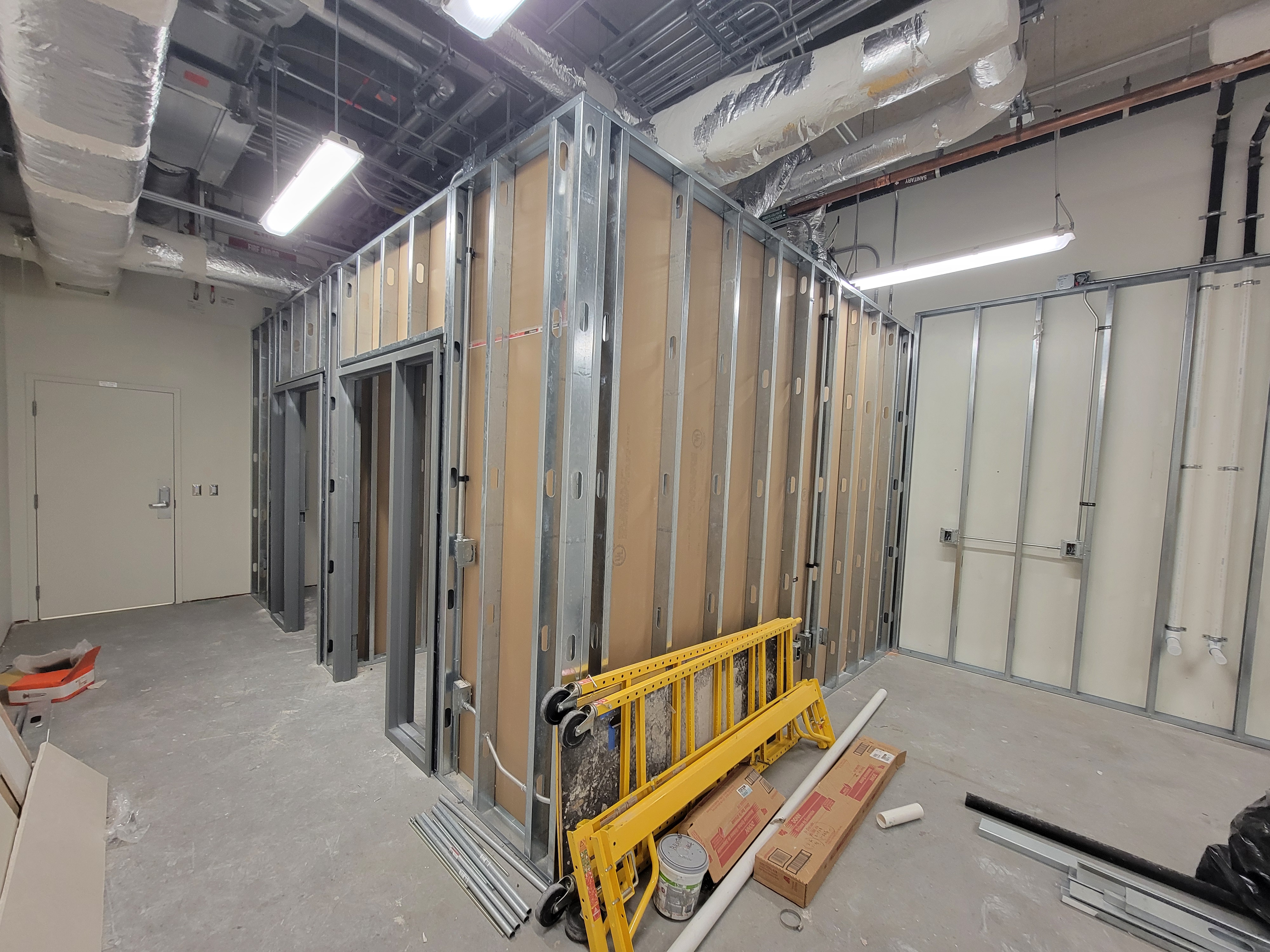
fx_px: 477
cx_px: 635
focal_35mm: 13
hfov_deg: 106.2
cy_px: 476
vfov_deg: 89.9
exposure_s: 1/60
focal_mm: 2.2
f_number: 2.2
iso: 200
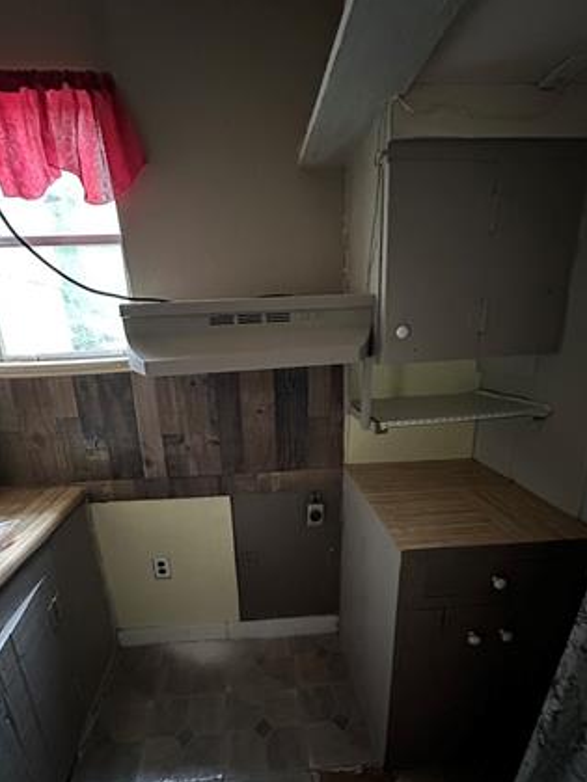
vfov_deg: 94.2
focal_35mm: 16
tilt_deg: -17.6
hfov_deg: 78.0
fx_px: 362
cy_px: 432
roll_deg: +3.7
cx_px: 272
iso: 2500
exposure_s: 1/30
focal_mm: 2.22
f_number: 2.2
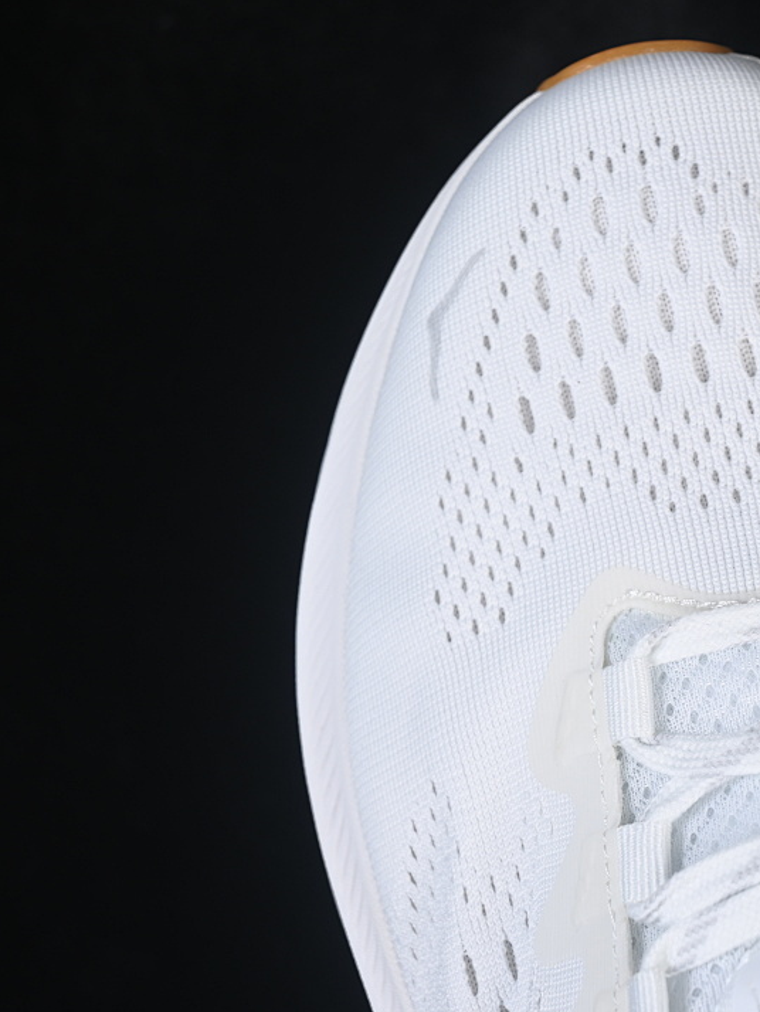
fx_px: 3189
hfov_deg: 13.5
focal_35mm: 109
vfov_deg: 18.0
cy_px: 506
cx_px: 674
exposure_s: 1/100
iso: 160
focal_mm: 50
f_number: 7.1
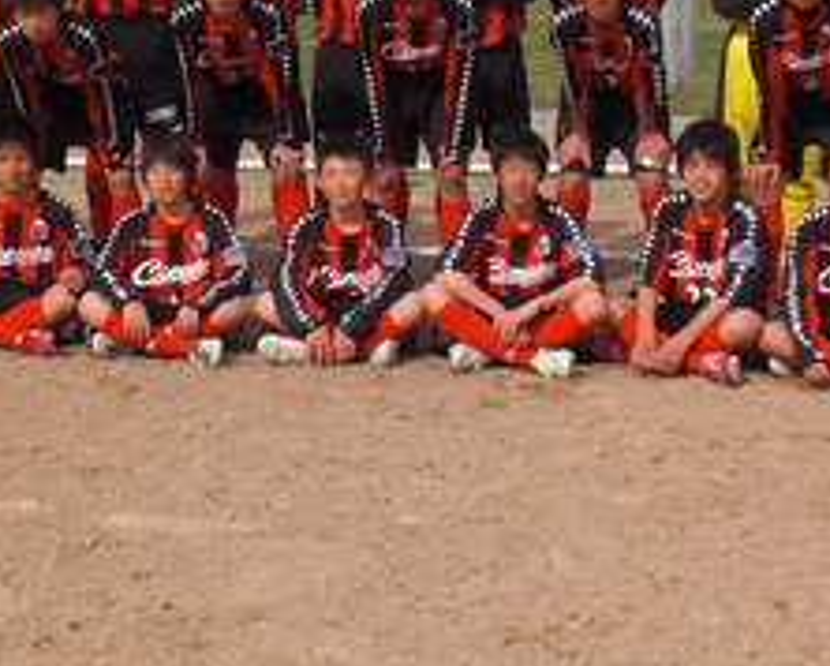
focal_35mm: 94
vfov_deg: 16.3
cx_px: 333
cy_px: 159
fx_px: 2311
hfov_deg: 20.3
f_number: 6.4
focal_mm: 8.44
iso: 64
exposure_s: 1/250
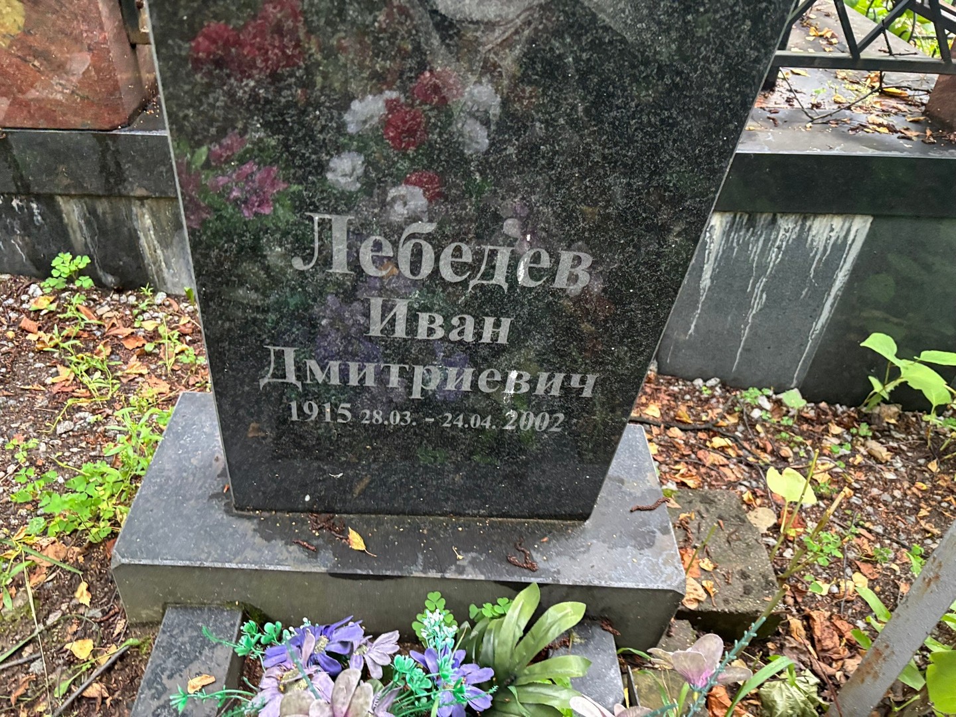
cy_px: 358
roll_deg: -2.6
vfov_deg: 53.1
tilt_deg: -41.0
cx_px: 478
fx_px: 718
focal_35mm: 26
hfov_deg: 67.3
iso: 500
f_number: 1.6
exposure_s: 1/58
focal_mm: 5.96
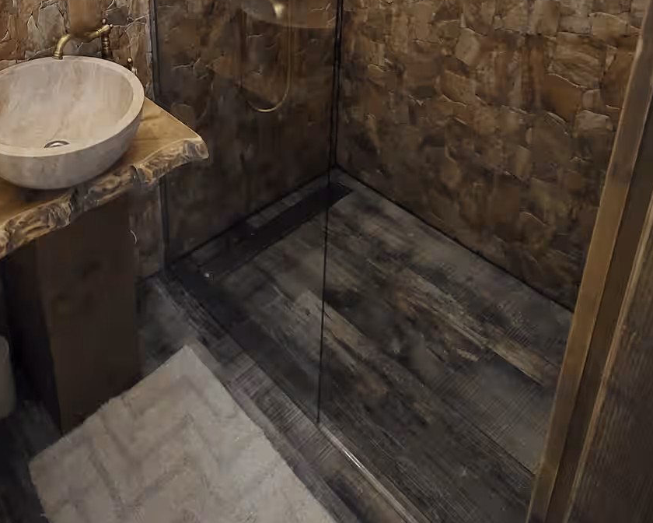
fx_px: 560
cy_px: -24
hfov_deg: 55.7
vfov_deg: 41.8
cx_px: 120
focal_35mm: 29
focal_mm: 1.74
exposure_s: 1/50
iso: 200
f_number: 2.2
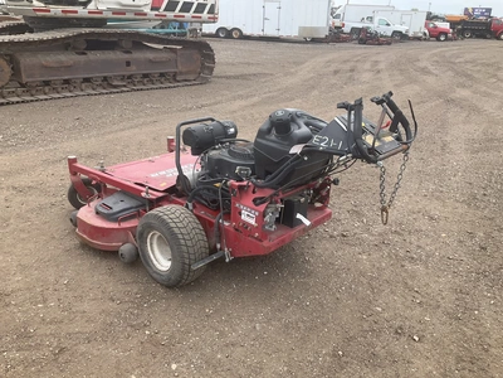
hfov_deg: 61.7
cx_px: 252
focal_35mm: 29
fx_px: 421
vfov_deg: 48.2
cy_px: 189
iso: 25
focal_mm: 3
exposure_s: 1/666
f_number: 1.8
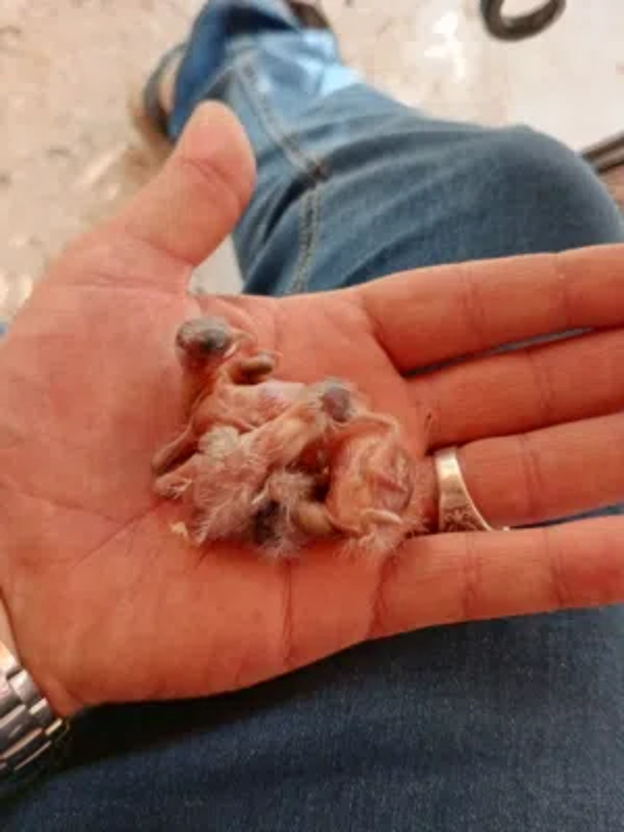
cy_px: 416
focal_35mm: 27
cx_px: 312
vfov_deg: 65.3
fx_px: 649
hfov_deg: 51.4
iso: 1637
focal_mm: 4.11
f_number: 1.6
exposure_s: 1/33.3
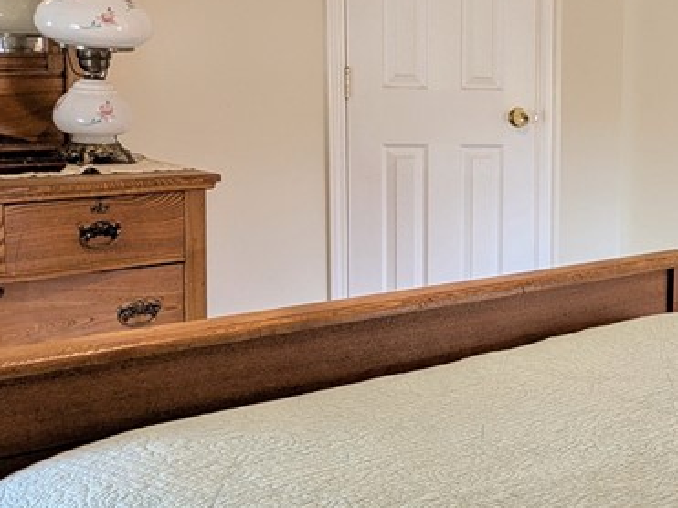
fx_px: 1351
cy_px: 269
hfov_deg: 25.9
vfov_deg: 21.3
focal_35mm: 69
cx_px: 759
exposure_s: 1/24
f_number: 1.89
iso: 88
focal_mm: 5.43
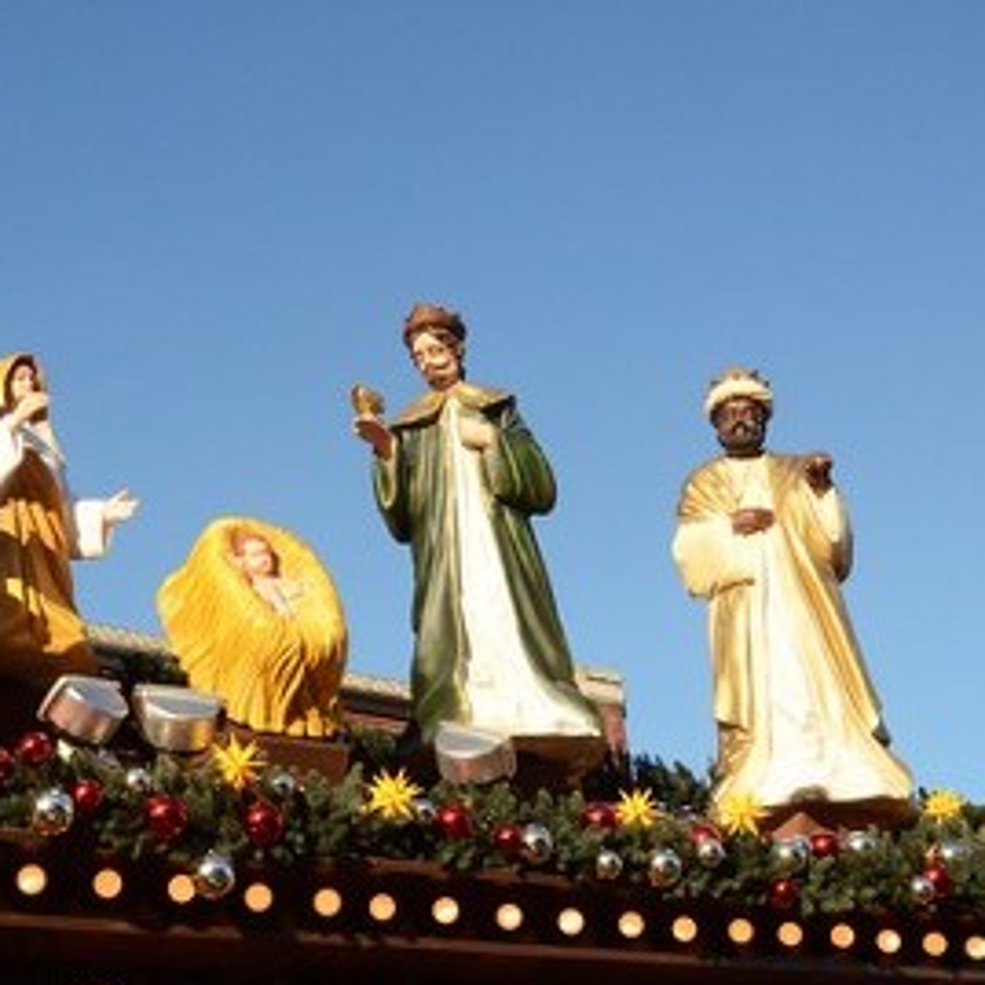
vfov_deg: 32.8
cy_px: 547
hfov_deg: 32.3
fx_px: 1674
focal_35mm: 52
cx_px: 282
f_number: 16
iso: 2000
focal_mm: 22
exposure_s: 1/1000
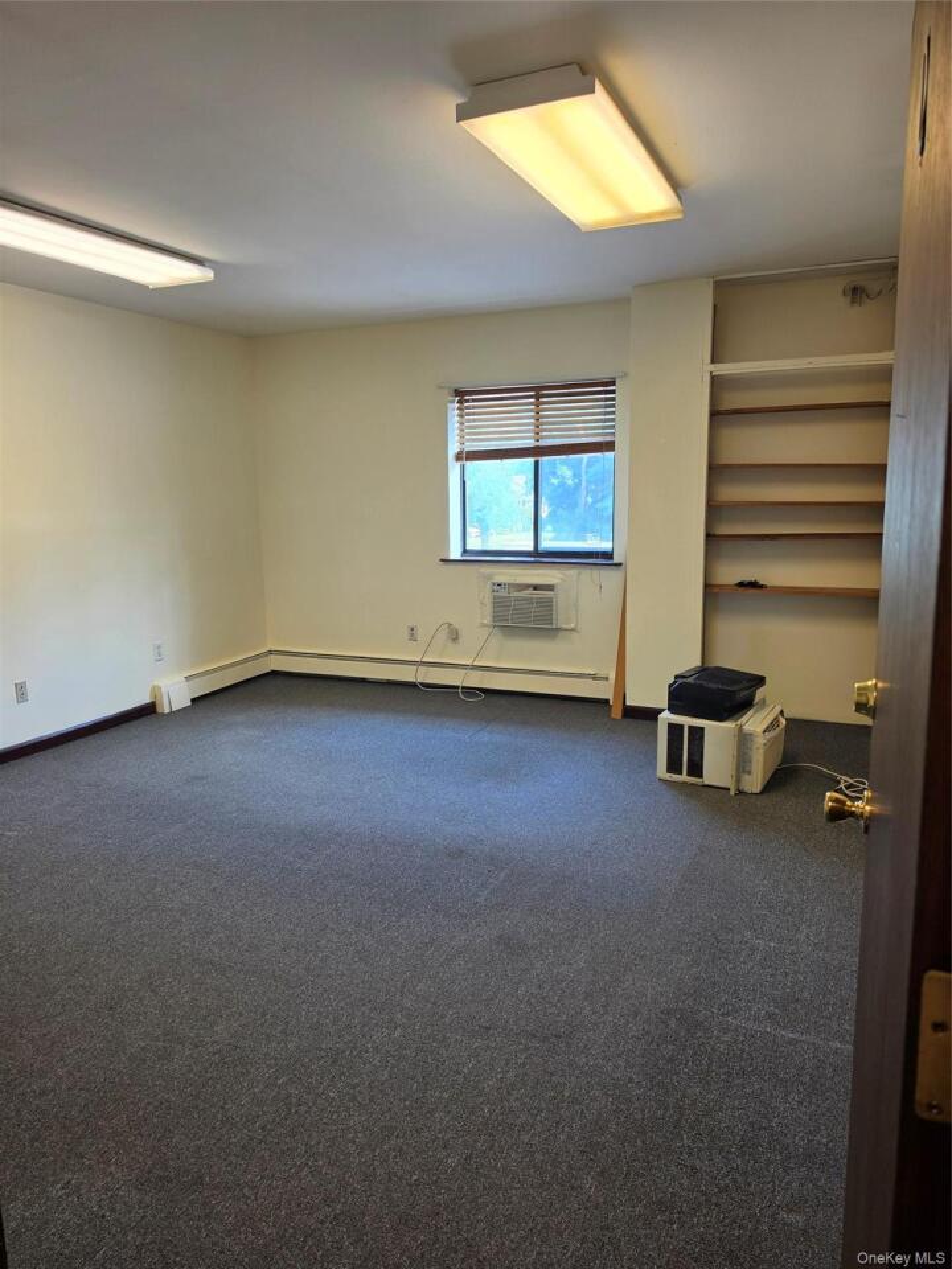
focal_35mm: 23
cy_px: 634
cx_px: 476
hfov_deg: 58.9
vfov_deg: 73.9
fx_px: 843
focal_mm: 6.5
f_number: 1.4
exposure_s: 1/120
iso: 40
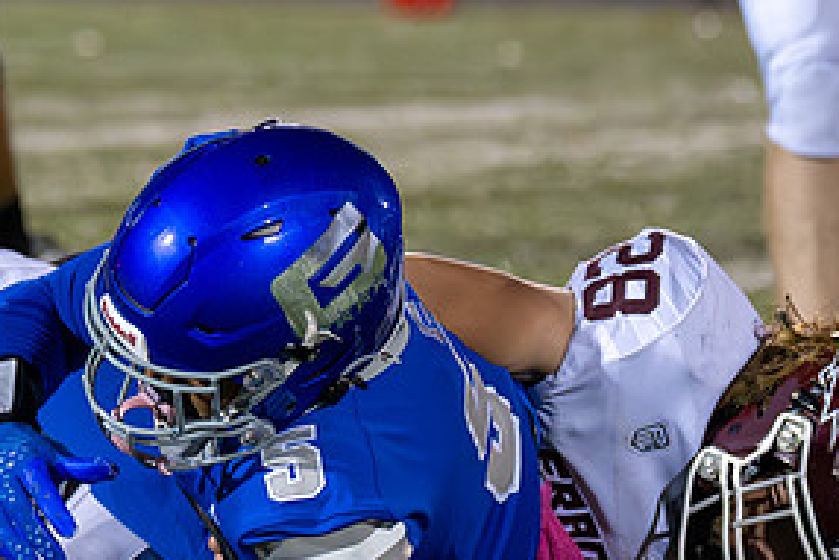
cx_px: 154
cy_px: 166
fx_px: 9979
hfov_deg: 4.8
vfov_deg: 3.2
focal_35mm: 428
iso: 9000
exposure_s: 1/1000
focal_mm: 110
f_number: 2.8
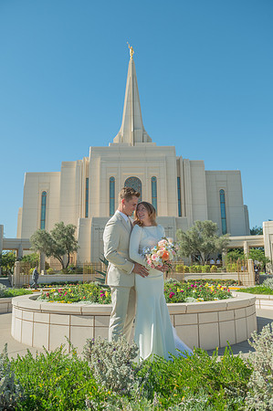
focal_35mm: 29
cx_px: 136
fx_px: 331
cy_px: 206
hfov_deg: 44.9
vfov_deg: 63.7
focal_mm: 29
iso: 200
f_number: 5
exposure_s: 1/1000
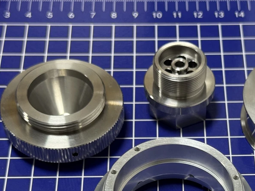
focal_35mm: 97
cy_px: 176
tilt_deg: -51.4
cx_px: 184
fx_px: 714
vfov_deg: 15.1
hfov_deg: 20.1
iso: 100
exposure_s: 1/50
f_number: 1.78
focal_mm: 6.76
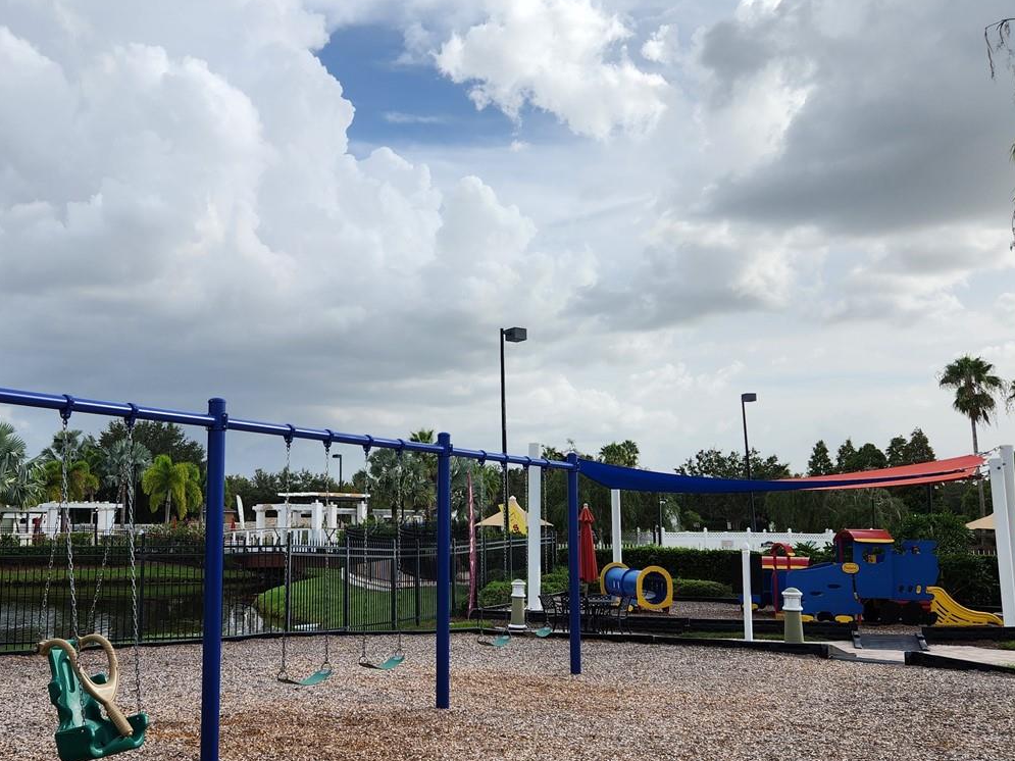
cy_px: 407
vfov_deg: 38.6
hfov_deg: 49.7
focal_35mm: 37
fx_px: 1085
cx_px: 389
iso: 20
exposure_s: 1/1874
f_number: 1.8
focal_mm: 5.4
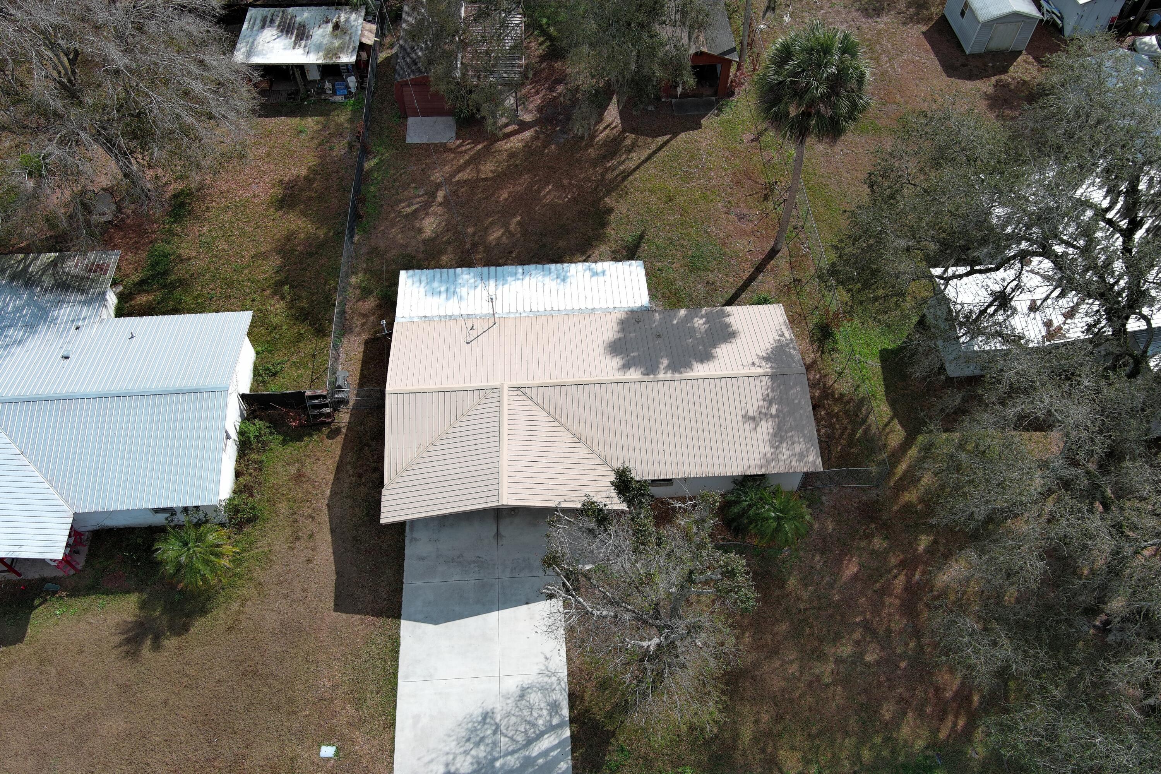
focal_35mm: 29
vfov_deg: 45.0
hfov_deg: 63.7
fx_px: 935
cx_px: 580
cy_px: 387
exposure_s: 1/1441
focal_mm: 10.57
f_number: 2.8
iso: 100
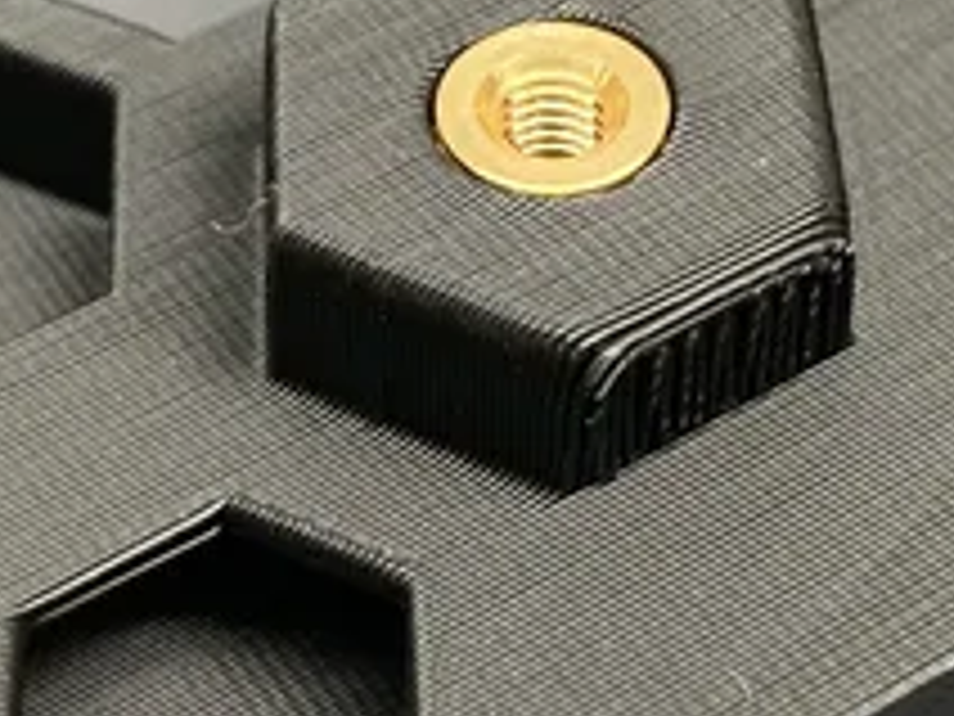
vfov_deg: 13.4
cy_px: 182
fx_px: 3032
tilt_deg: -46.9
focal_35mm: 110
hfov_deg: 17.9
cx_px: 524
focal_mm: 3.99
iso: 320
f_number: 1.8
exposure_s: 1/40
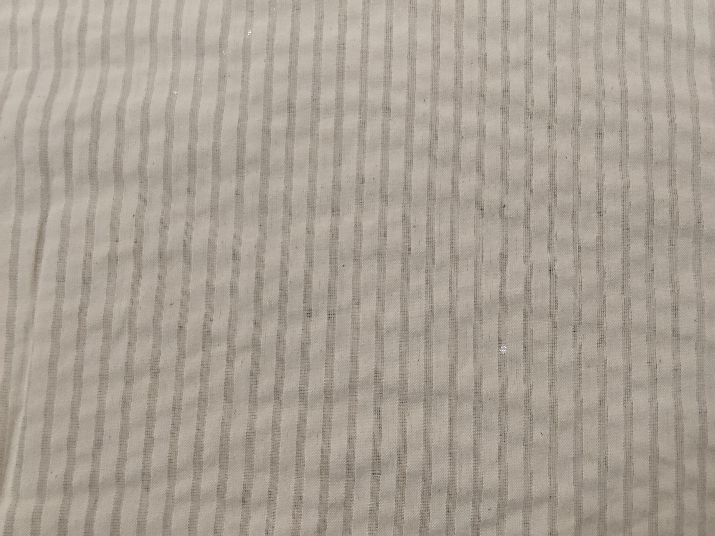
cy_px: 268
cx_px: 358
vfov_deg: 53.1
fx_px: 537
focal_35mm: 26
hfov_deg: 67.3
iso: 160
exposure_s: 1/50
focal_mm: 2.78
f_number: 2
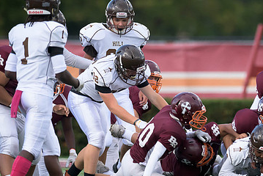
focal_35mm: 1235
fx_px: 9029
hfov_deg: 1.7
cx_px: 241
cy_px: 119
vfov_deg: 1.1
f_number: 4
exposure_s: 1/2500
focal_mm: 500
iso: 1250
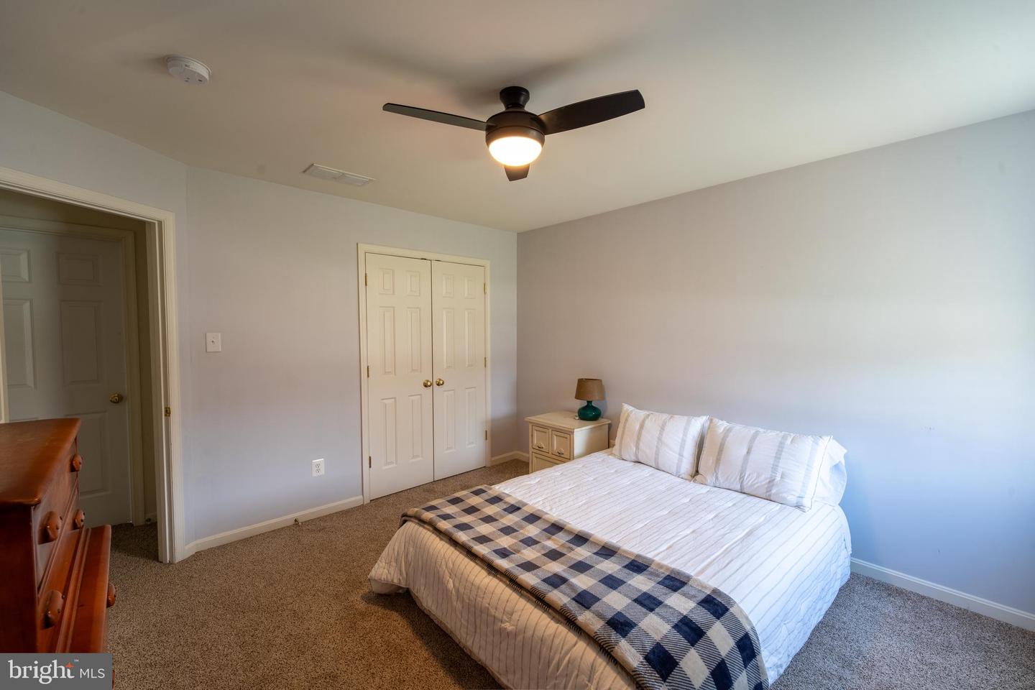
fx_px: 402
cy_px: 345
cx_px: 518
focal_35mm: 14
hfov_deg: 104.3
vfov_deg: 81.2
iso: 640
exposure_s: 1/80
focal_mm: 14
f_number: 7.1
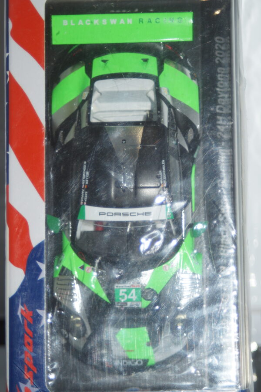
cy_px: 196
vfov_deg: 17.1
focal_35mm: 120
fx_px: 1305
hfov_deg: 11.4
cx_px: 130
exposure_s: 1/60
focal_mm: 80
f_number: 5.6
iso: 200
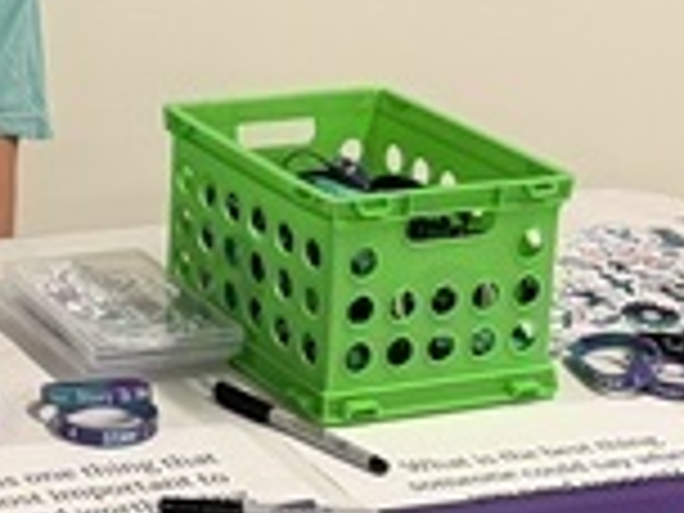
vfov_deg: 11.3
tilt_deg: -8.7
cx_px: -270
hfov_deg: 14.8
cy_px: -230
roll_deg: -1.5
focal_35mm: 126
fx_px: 2490
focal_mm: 6.76
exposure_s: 1/121
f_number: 1.78
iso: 200
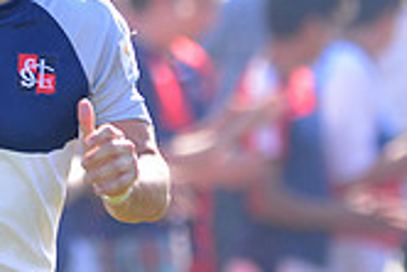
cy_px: -141
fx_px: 16588
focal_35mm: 1466
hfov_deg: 1.4
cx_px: -64
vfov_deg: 0.9
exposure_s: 1/640
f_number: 4
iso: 400
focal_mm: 420
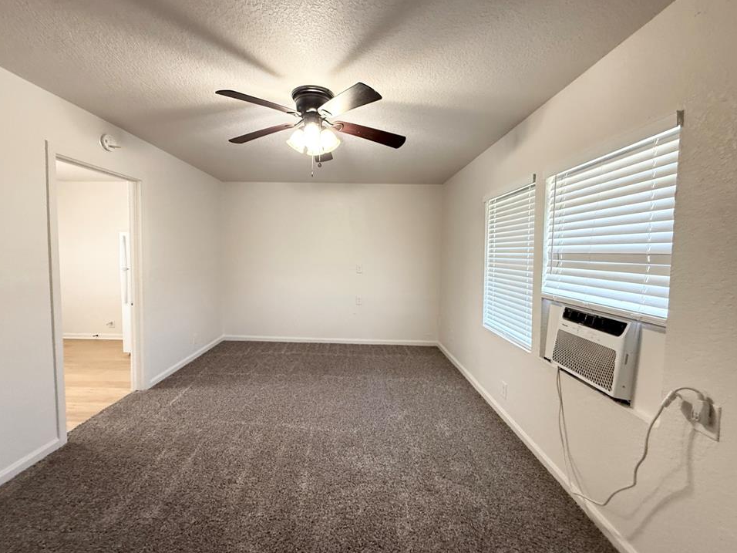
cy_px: 270
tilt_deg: -4.0
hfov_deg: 98.1
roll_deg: -1.9
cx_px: 349
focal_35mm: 15
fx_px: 319
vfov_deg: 81.7
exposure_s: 1/60
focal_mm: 2.22
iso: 250
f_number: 2.2
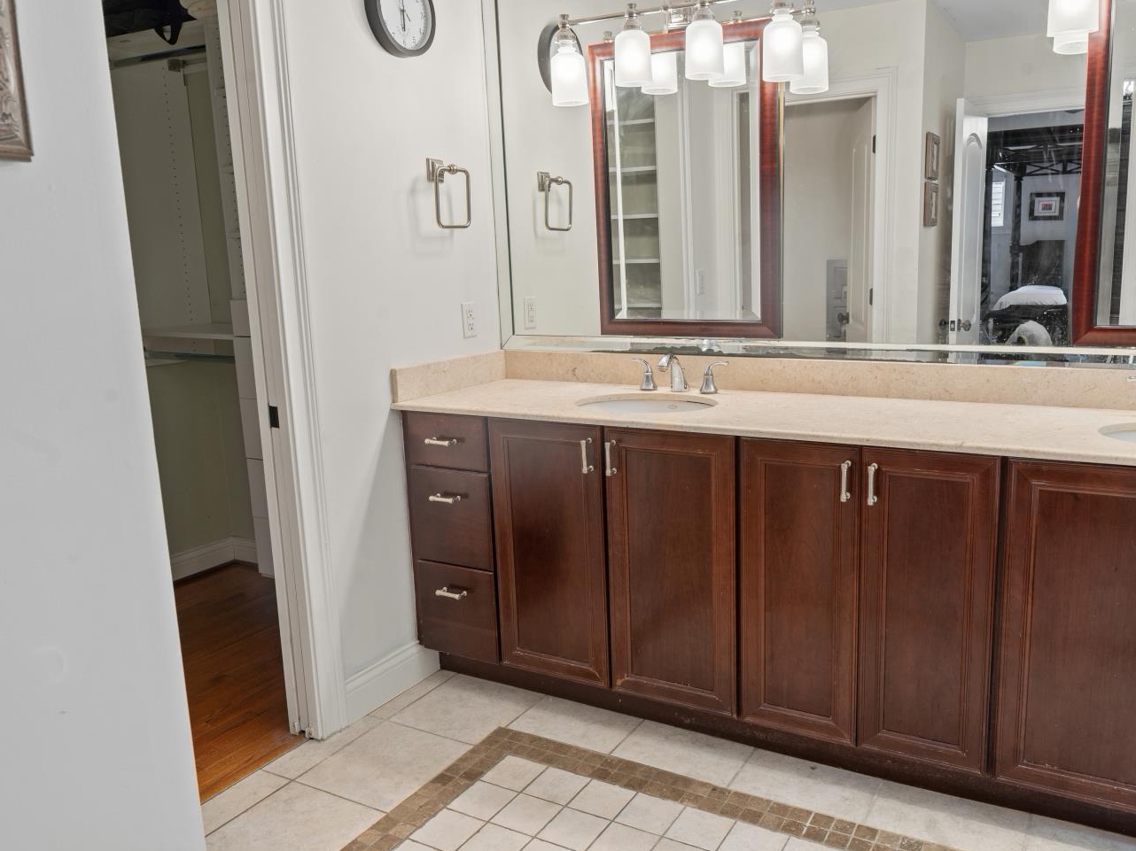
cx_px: 642
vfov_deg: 51.3
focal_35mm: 27
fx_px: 886
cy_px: 421
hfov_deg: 65.1
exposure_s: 1/2
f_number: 9
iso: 100
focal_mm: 24
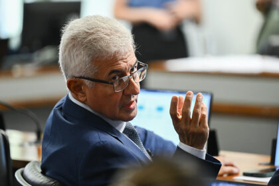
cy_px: 93
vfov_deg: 6.9
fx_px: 1550
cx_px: 140
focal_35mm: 200
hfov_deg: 10.3
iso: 1600
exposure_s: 1/125
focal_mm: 200
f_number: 2.8
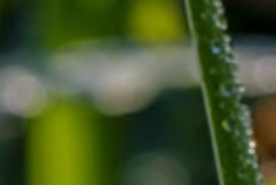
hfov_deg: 2.9
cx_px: 714
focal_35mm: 708
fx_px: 5434
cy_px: 260
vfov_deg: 1.9
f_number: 11
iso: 200
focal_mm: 105
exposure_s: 1/60
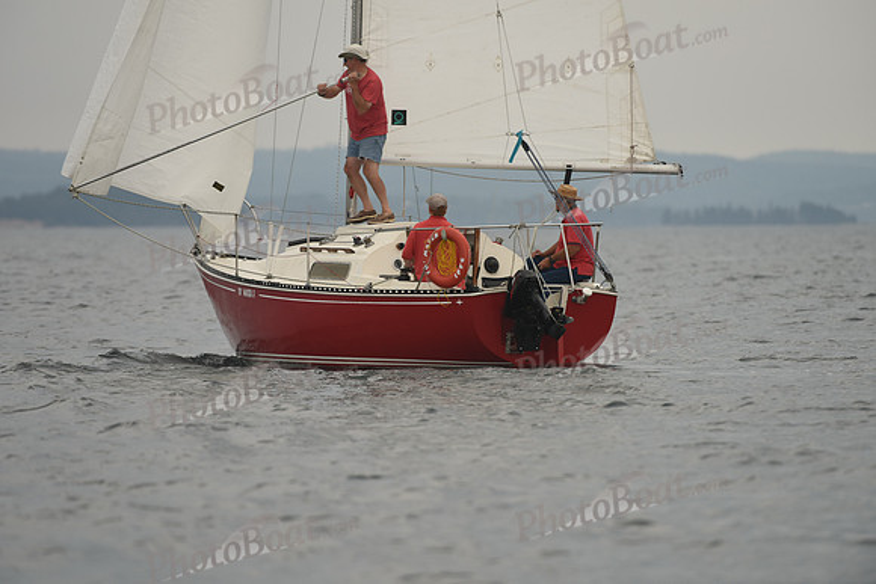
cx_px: 438
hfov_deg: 5.2
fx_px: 9735
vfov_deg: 3.4
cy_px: 292
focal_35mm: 400
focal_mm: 400
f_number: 5
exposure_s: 1/800
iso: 250
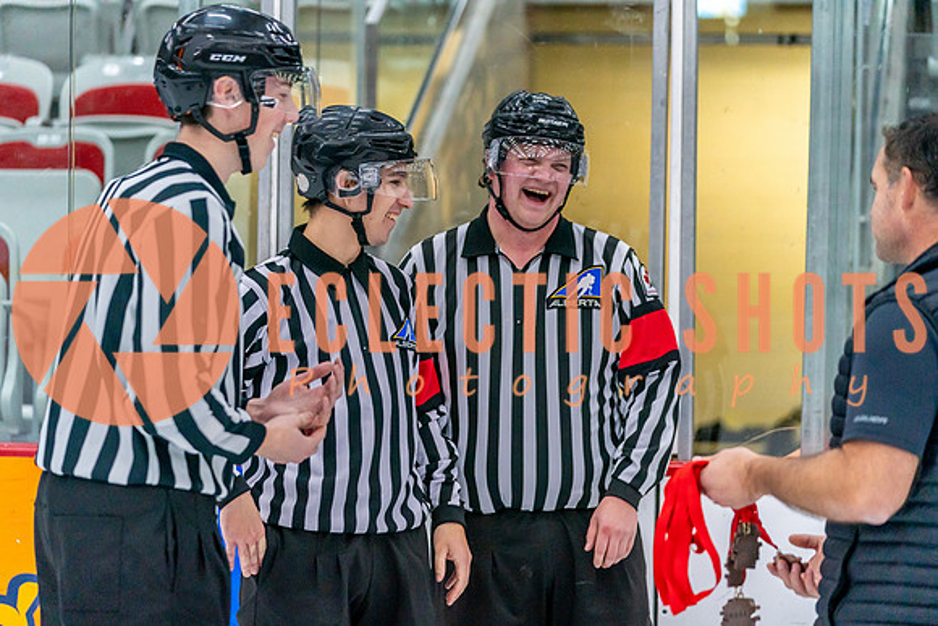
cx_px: 469
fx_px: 2736
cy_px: 313
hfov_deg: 19.5
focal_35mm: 105
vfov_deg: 13.0
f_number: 2.8
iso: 3200
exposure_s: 1/1250
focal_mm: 105
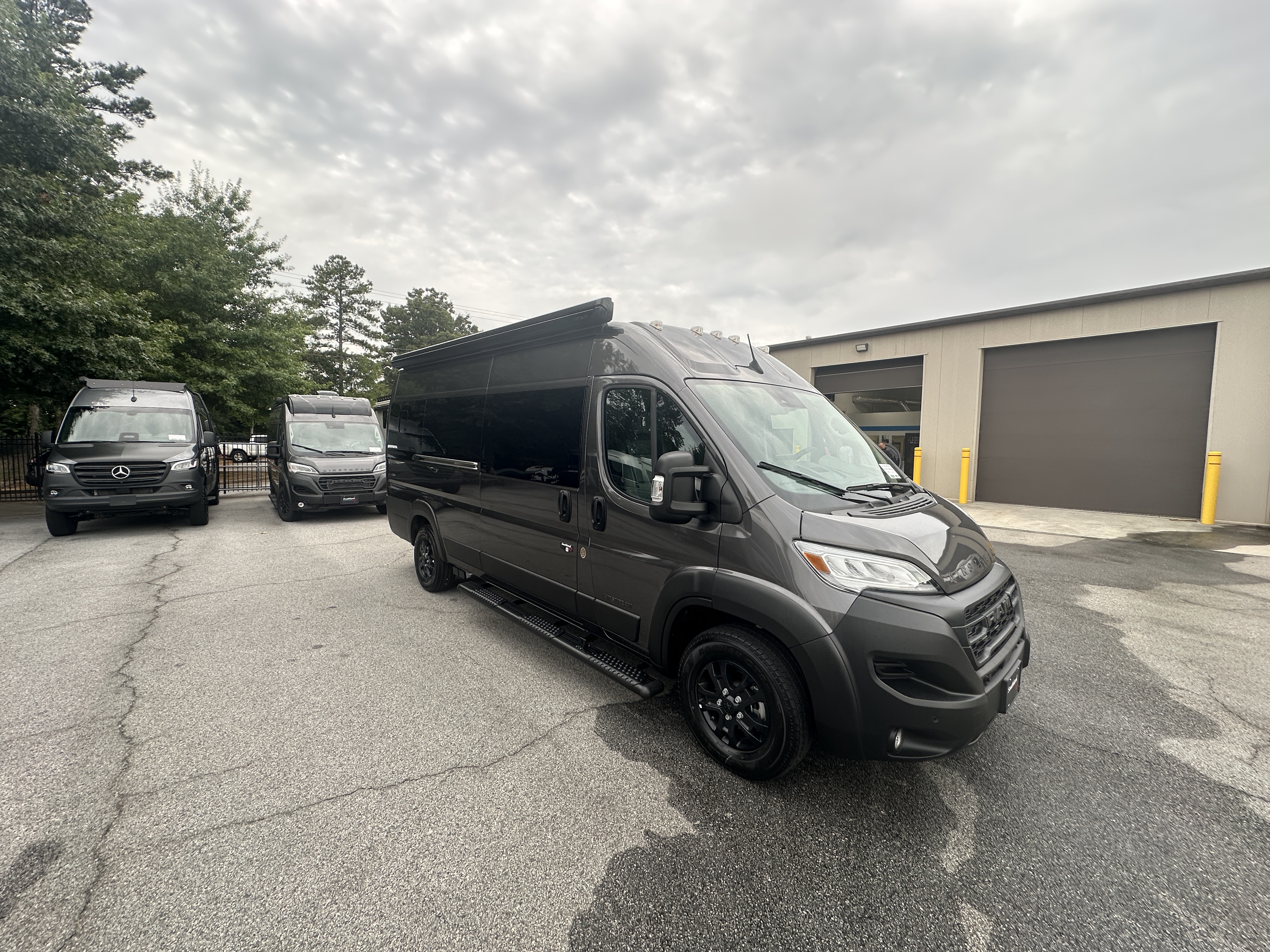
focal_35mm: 14
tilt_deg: -0.4
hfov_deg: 102.1
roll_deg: -1.1
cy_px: 476
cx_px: 635
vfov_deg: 85.7
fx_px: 514
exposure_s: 1/265
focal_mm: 2.22
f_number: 2.2
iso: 40
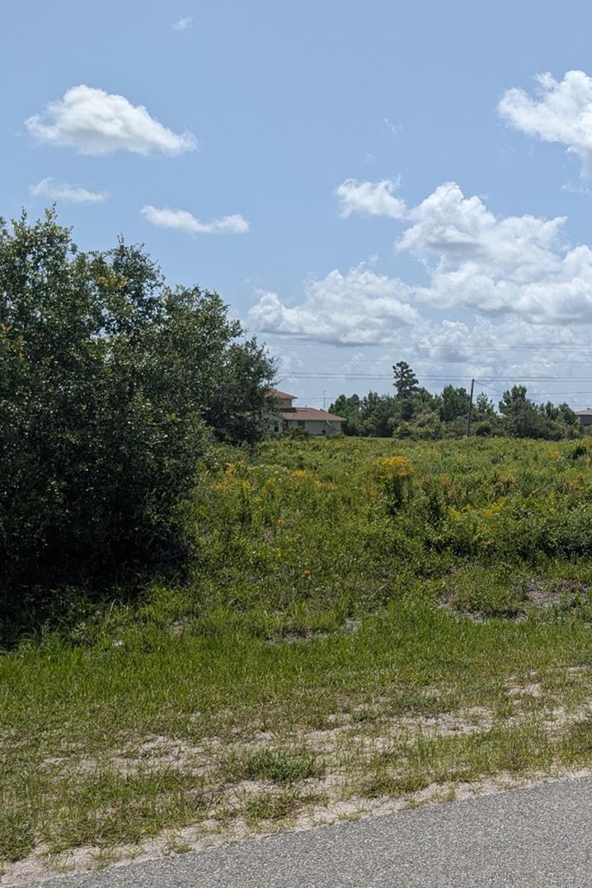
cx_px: 638
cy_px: 435
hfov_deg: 32.1
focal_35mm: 37
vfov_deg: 51.9
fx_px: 913
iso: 21
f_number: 1.68
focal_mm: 6.9
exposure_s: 1/1727
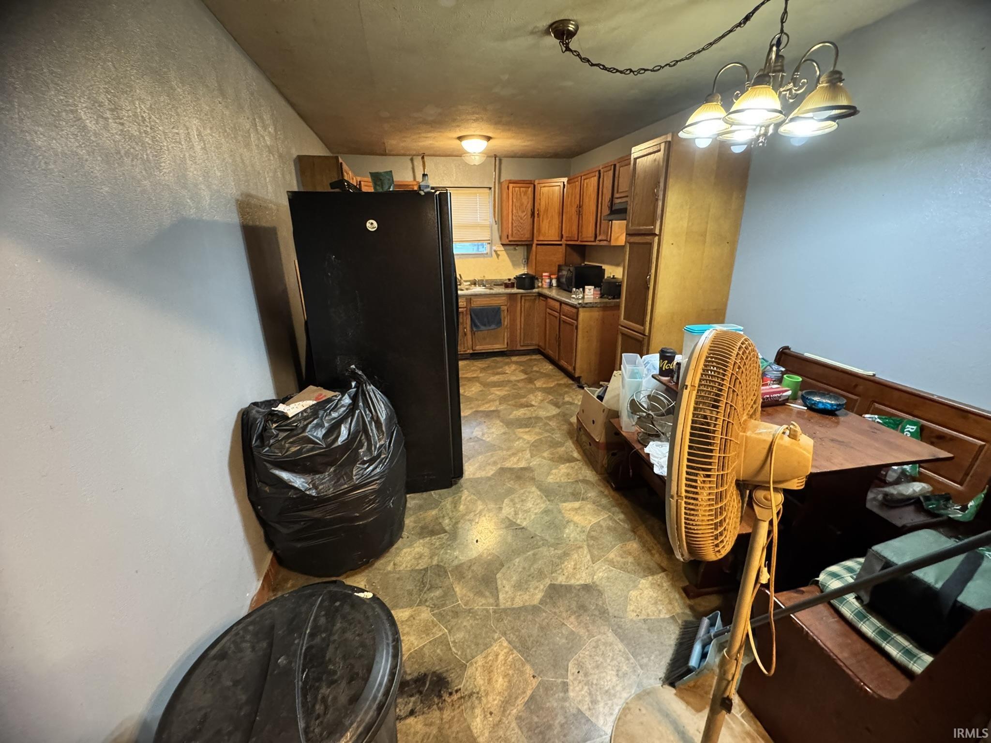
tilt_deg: -19.8
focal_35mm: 14
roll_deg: +0.6
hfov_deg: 102.1
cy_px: 372
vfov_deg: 85.7
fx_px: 401
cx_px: 496
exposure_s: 1/40
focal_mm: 2.22
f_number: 2.2
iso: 1000
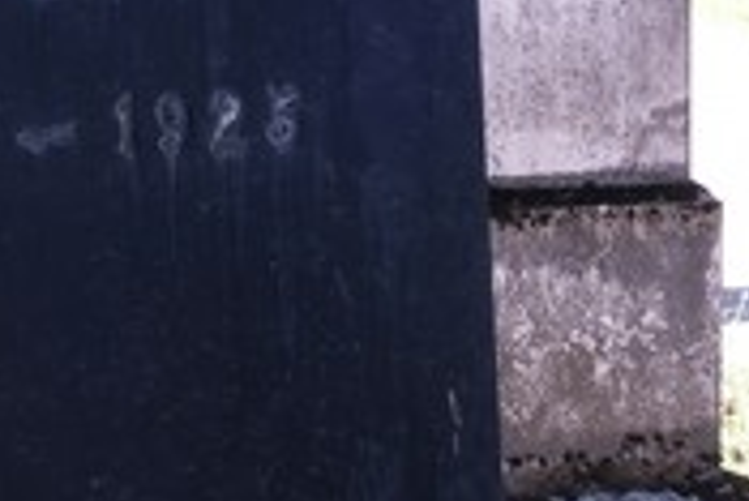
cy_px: -133
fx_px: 2894
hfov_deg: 14.7
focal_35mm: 139
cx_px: 402
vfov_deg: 9.7
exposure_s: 1/26
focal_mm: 18
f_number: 11
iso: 320
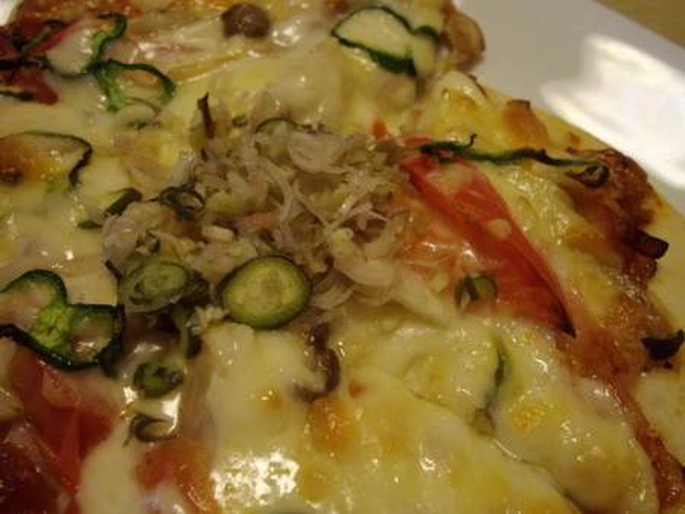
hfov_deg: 56.8
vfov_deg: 44.2
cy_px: 257
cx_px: 342
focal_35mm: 32
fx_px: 634
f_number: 3.5
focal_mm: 5.8
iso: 241
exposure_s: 1/50
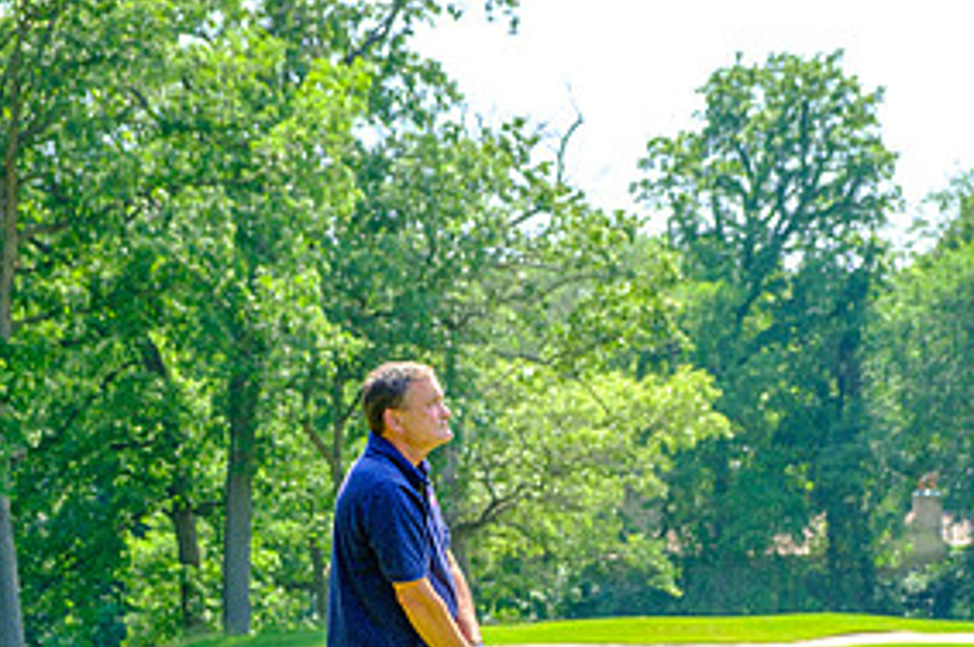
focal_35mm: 121
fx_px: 3270
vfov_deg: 11.1
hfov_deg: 16.9
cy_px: 719
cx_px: 496
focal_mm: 50.5
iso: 200
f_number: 4.5
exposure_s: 1/320
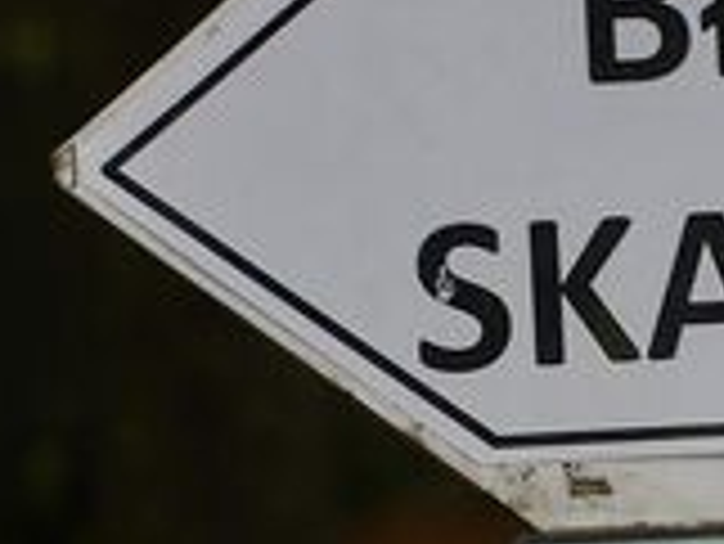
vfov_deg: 2.5
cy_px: 508
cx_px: 697
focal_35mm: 602
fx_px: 12598
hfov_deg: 3.3
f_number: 5.6
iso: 250
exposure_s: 1/200
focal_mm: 105
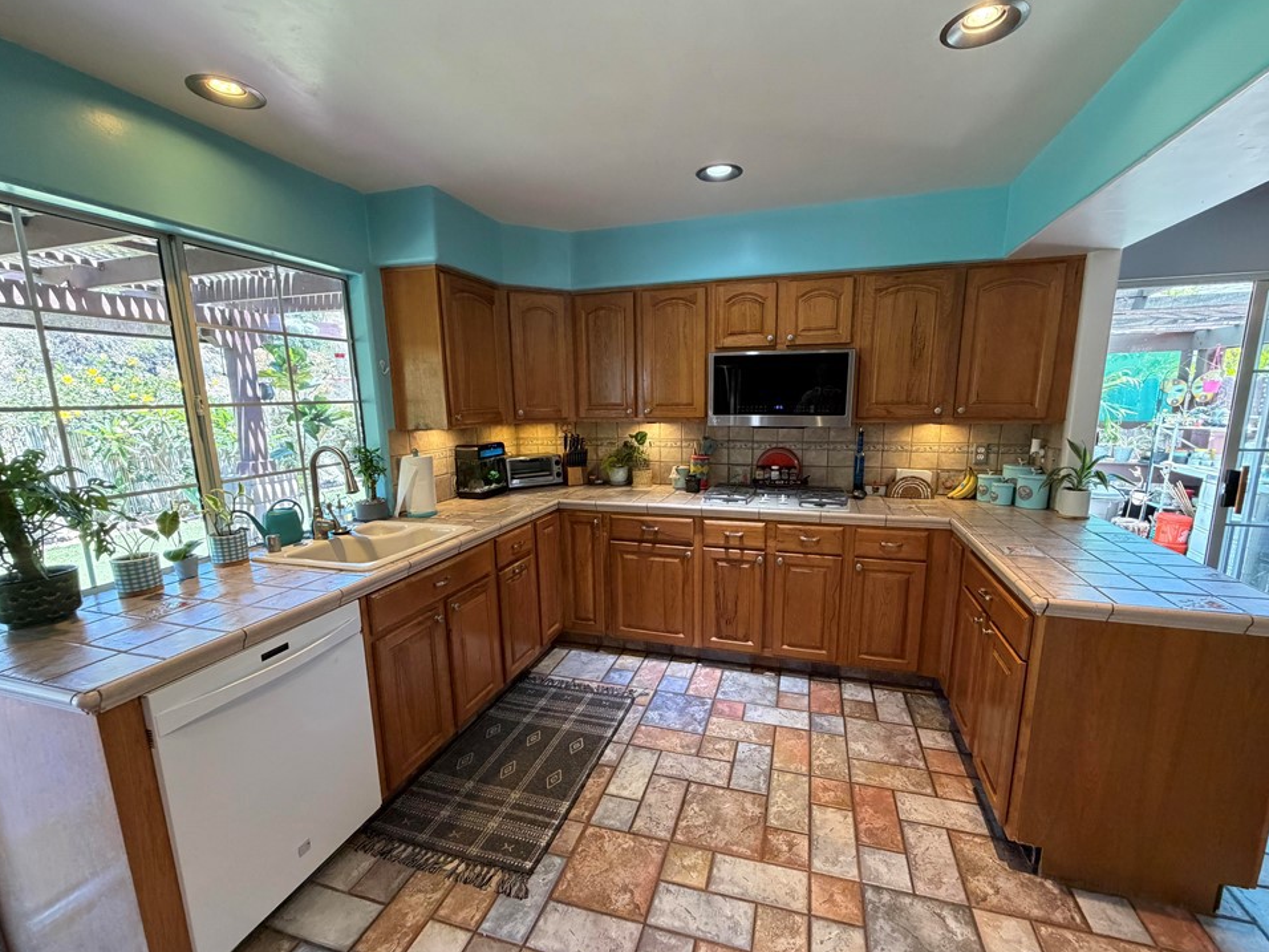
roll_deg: +1.6
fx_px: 550
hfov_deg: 98.1
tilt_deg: -10.6
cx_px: 653
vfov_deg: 81.7
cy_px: 497
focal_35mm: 15
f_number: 2.2
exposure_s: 1/60
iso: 500
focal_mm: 2.22
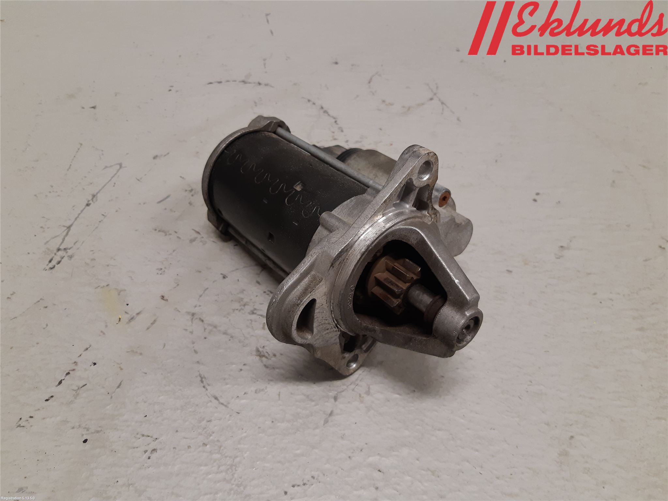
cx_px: 334
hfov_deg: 67.3
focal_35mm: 26
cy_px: 250
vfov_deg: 53.1
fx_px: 502
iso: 125
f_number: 1.7
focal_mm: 3.93
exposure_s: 1/50
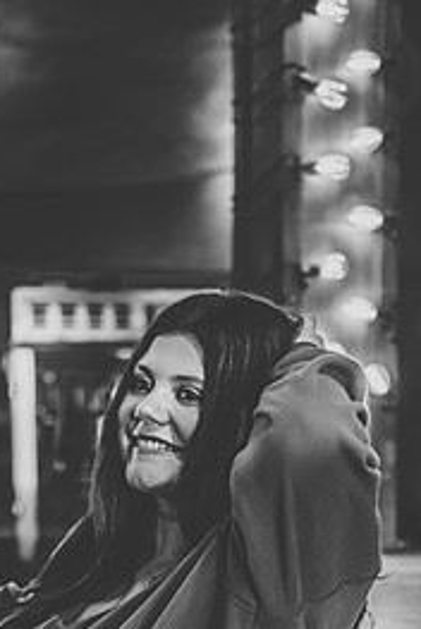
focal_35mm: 94
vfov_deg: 21.4
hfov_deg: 14.6
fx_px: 1644
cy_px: 500
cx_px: 172
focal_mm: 55
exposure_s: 1/125
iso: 1600
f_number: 2.8
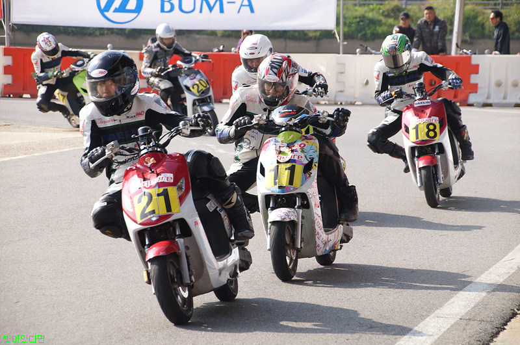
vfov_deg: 6.8
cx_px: 260
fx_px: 2921
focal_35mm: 202
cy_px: 172
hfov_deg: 10.2
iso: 400
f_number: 7.1
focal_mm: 135
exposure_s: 1/800
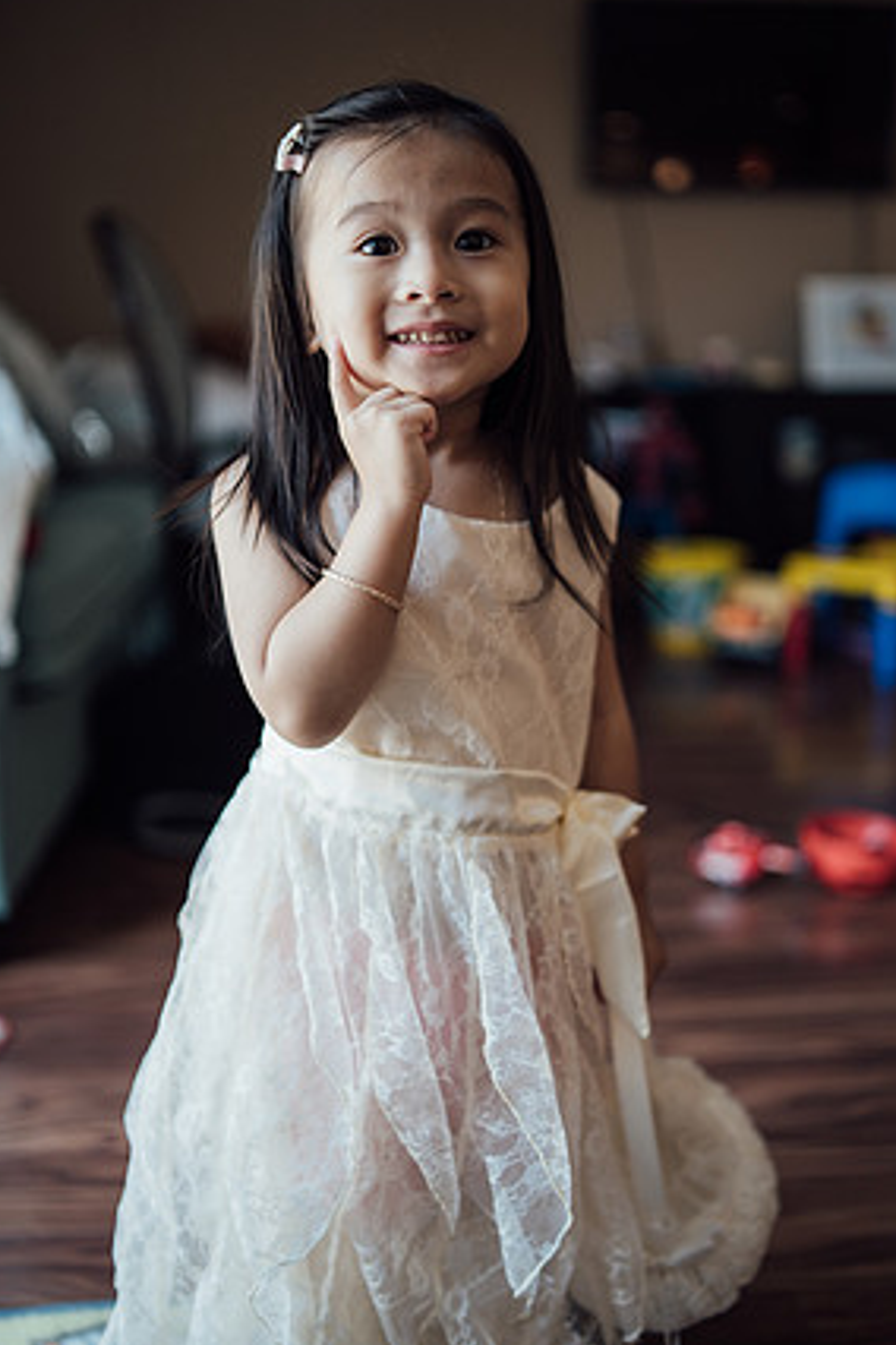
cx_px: 448
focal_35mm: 37
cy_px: 638
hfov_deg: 35.9
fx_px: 1381
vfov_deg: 51.9
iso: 320
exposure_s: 1/400
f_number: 1.4
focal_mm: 35
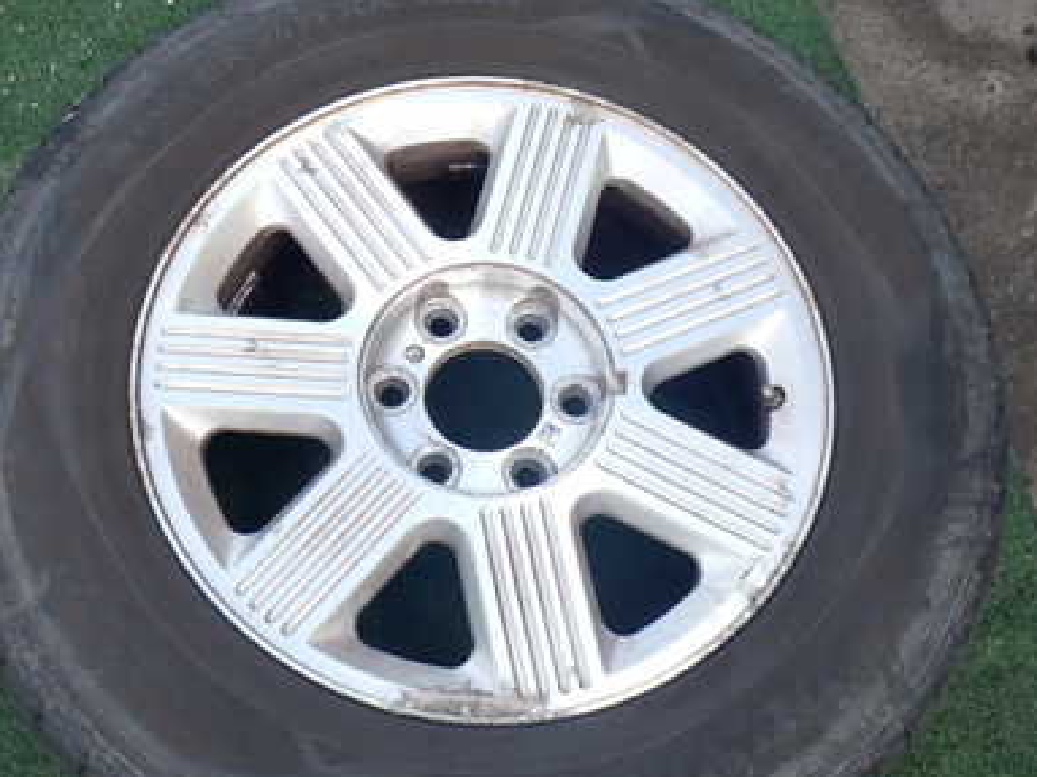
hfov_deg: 40.4
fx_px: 1408
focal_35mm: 47
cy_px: 409
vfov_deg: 30.9
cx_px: 504
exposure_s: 1/200
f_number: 3.2
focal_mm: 5.4
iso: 100
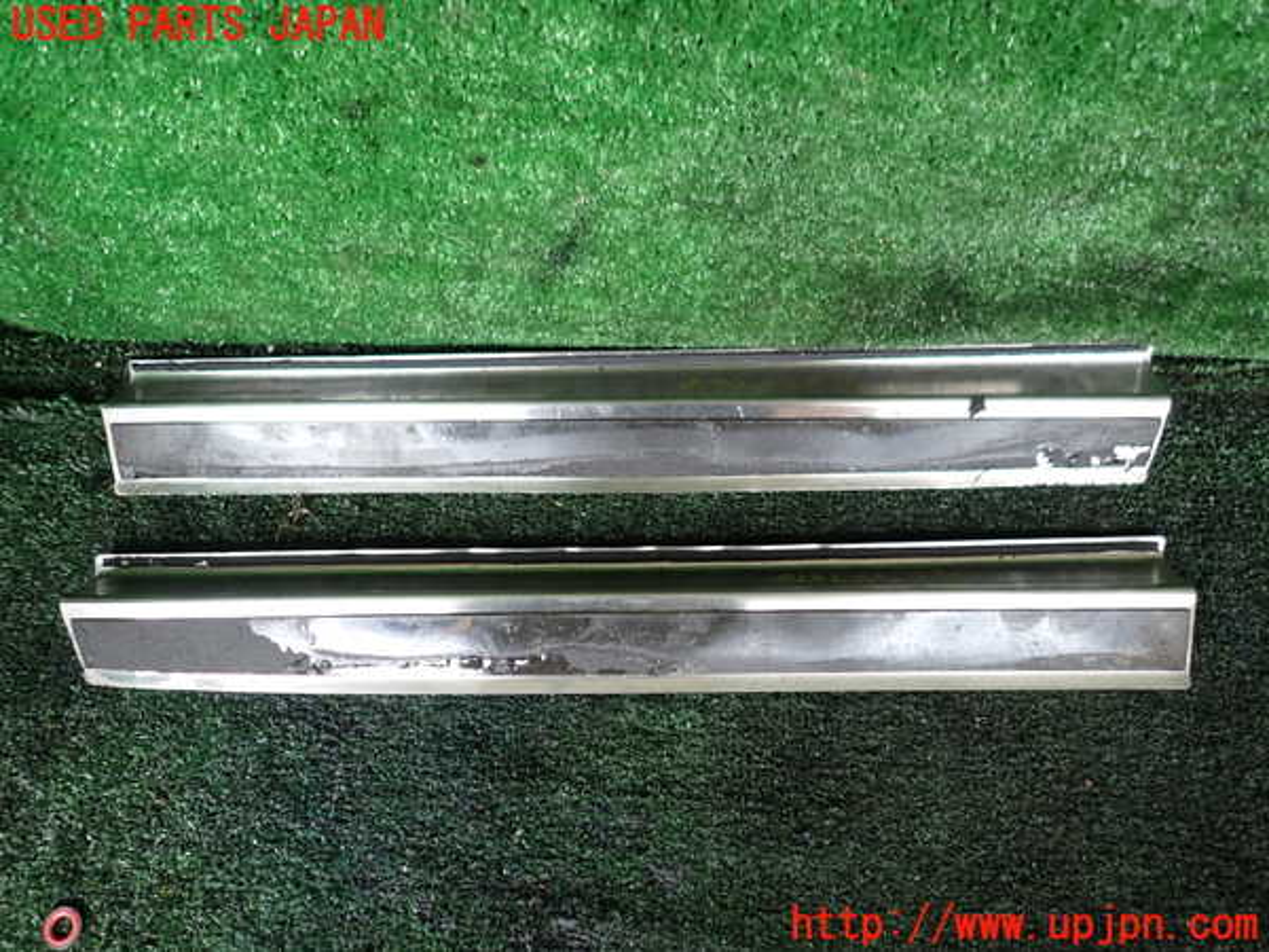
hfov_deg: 69.4
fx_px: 916
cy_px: 476
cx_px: 634
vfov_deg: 54.9
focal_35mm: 25
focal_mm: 4.5
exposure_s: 1/30
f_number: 2
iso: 200
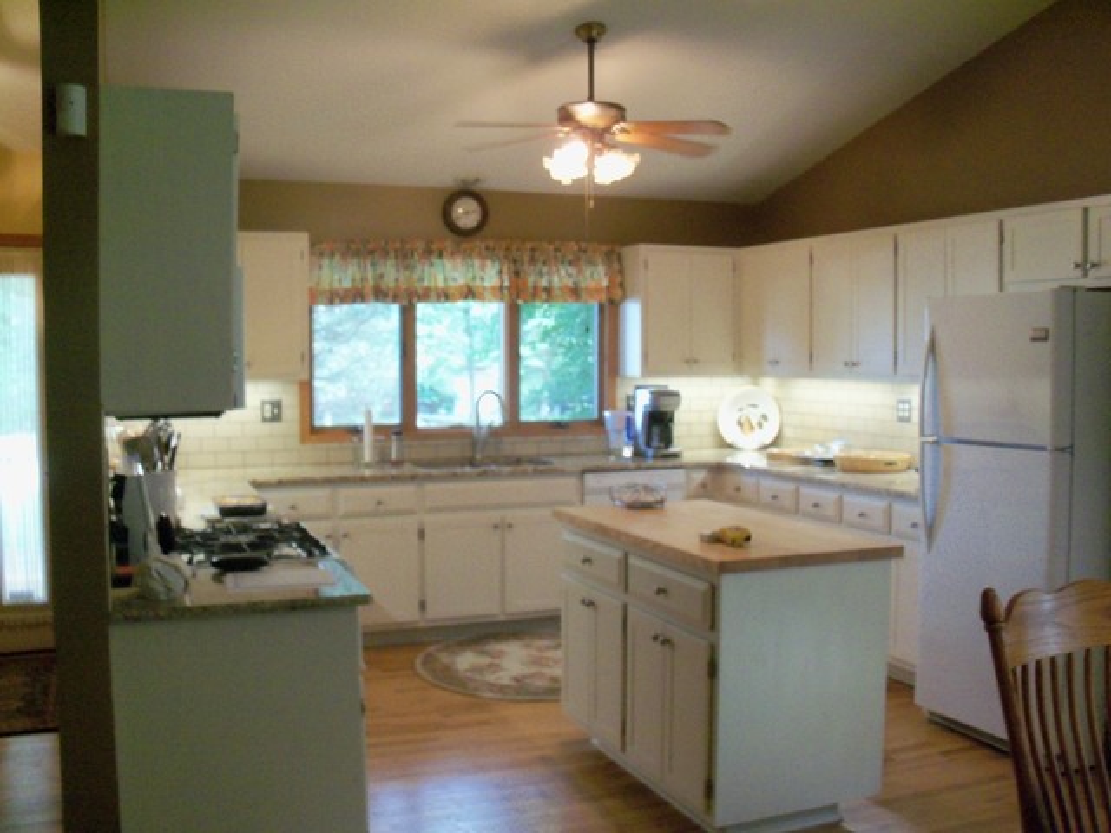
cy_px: 416
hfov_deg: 52.6
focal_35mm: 35
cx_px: 556
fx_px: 1123
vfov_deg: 40.7
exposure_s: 1/30
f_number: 3
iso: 320
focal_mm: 6.3
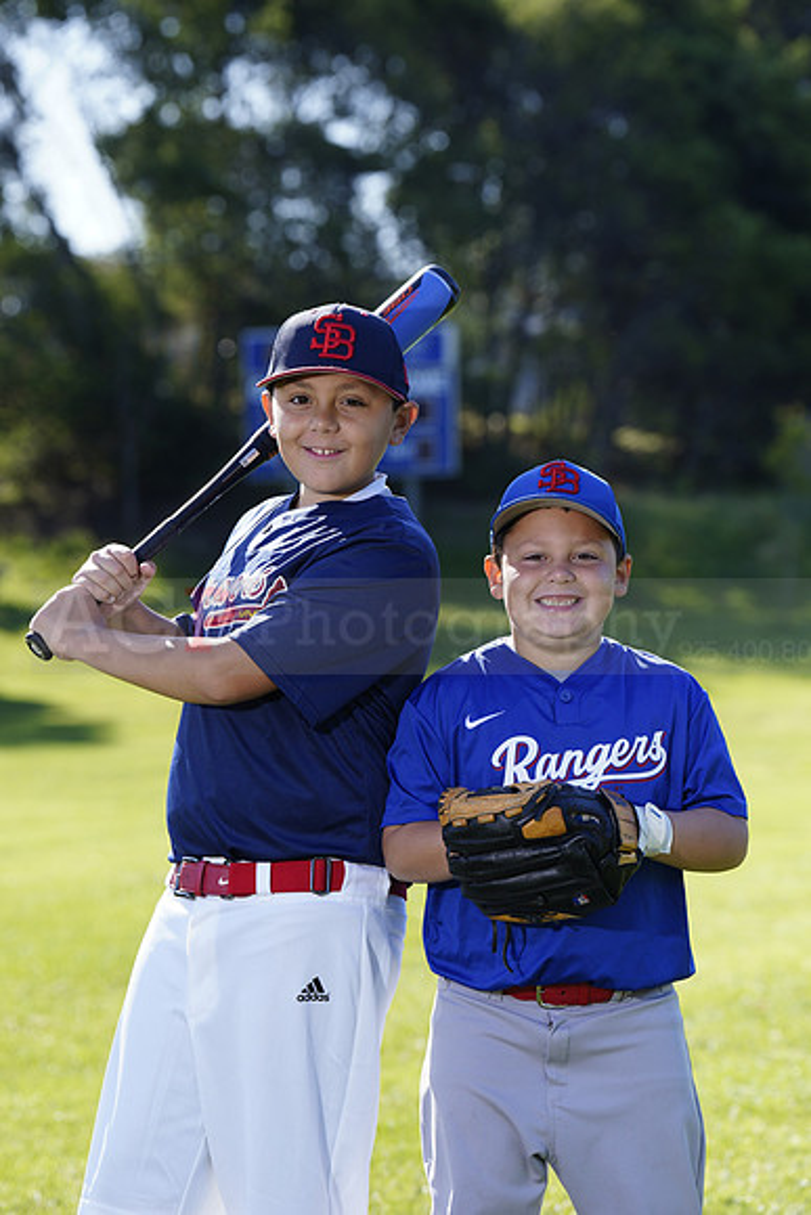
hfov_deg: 10.6
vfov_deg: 15.8
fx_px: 4390
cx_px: 406
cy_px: 608
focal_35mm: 130
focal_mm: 130
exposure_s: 1/250
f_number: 5
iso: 100
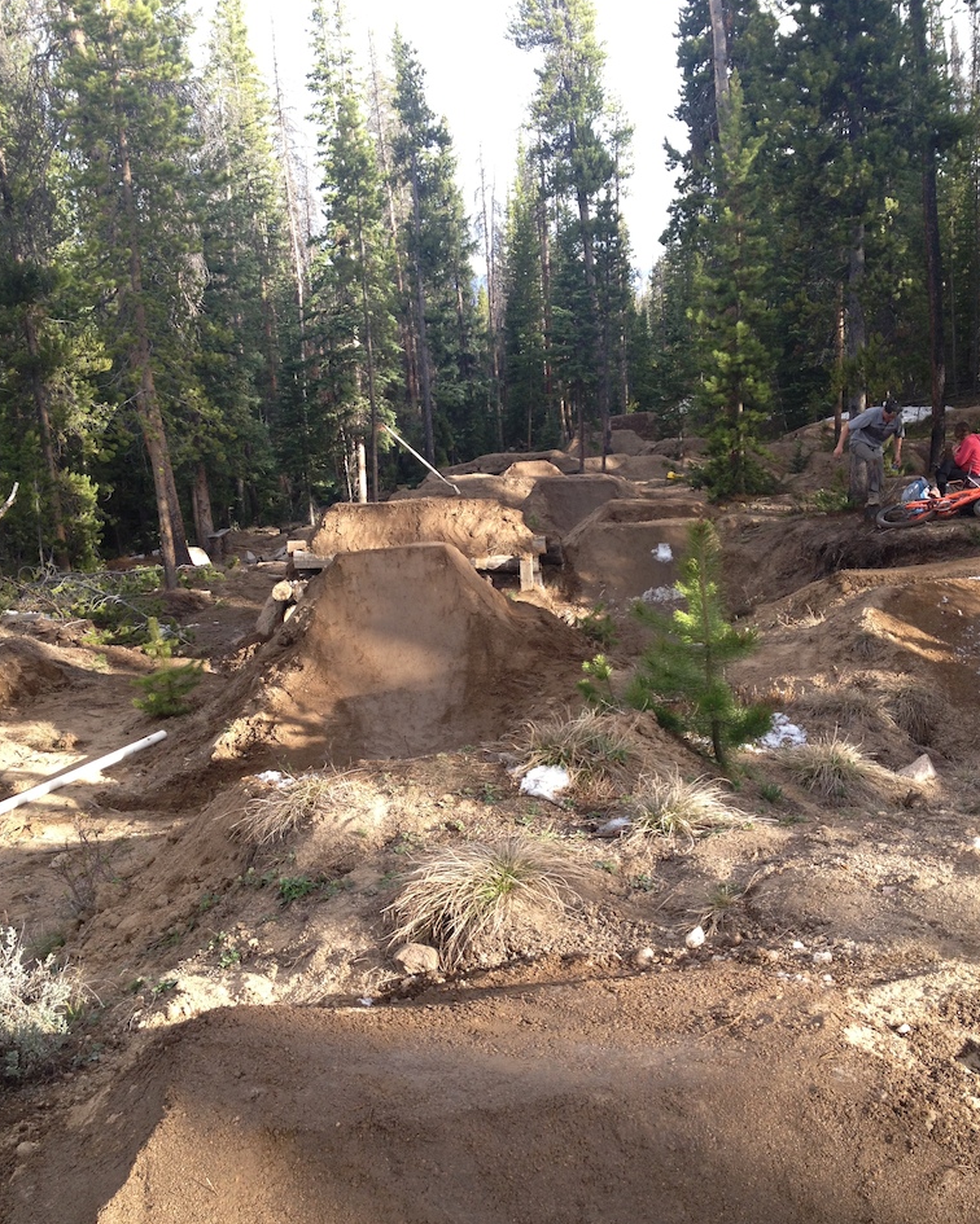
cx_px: 486
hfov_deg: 40.1
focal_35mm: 37
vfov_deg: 49.1
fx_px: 1341
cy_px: 646
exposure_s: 1/358
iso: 64
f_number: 2.4
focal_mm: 4.28
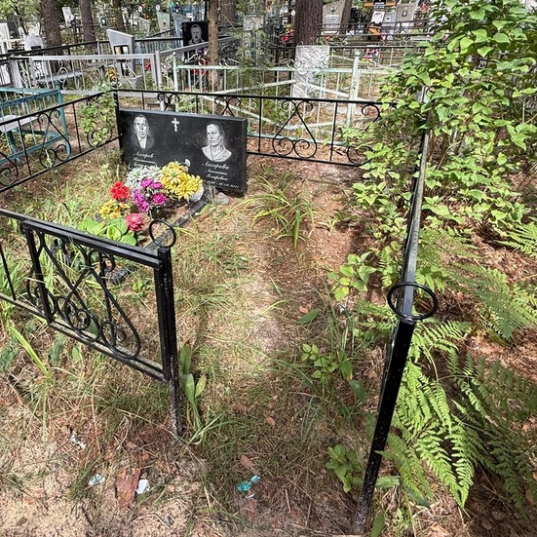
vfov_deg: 66.1
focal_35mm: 23
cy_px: 197
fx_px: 404
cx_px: 182
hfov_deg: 65.6
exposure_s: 1/145
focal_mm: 2.22
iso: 50
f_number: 2.2
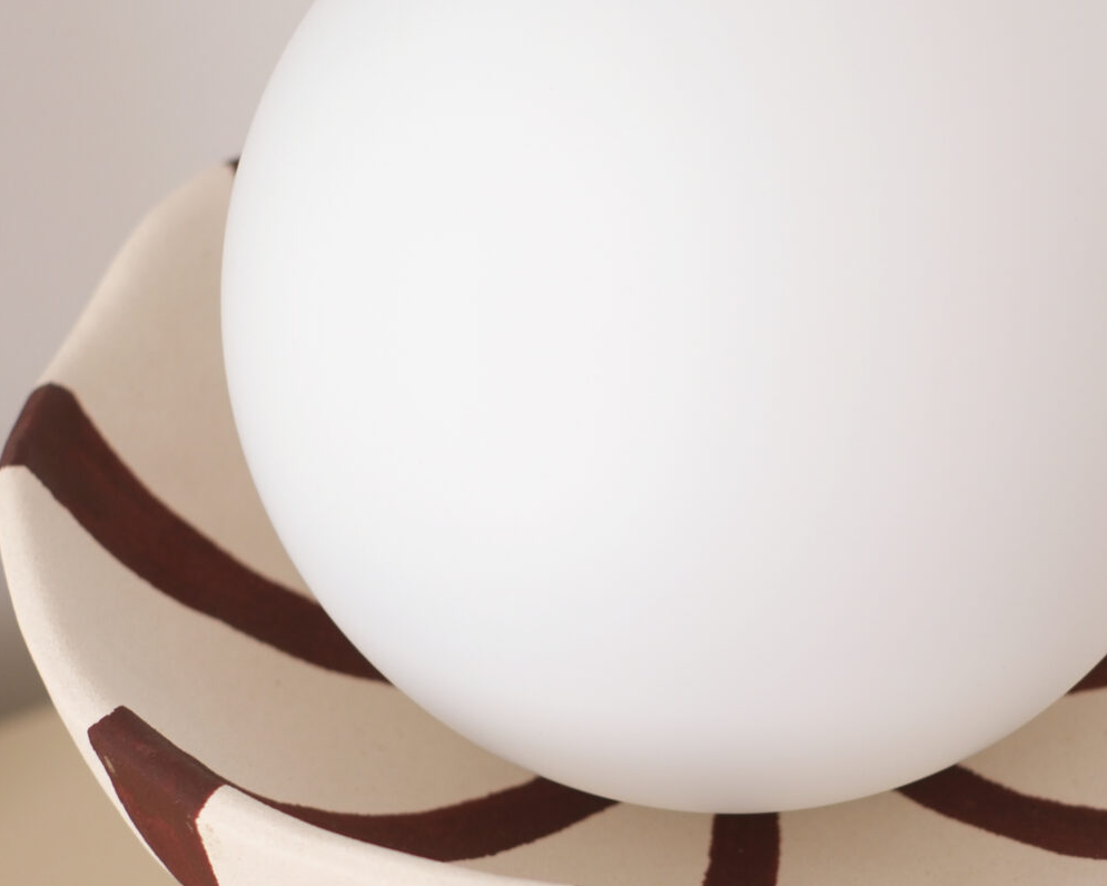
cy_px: 651
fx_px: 4194
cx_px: 752
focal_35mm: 128
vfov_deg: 12.0
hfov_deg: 15.0
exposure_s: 1/52
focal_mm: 35
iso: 160
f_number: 2.8
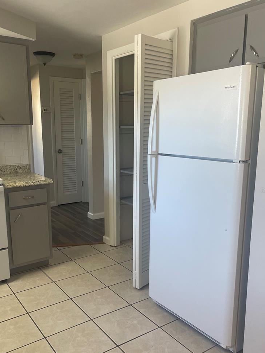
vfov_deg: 58.3
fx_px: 316
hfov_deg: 45.4
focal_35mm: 31
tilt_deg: -10.3
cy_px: 190
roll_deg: -2.8
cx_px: 123
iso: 100
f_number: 1.6
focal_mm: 5.1
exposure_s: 1/120
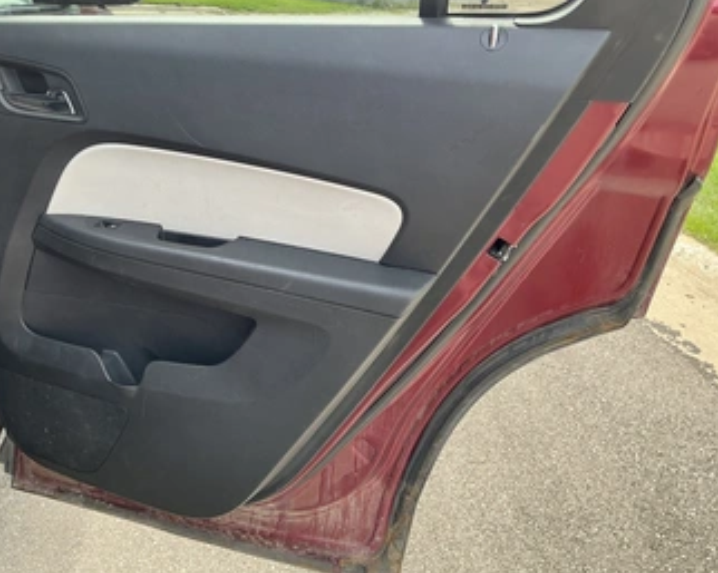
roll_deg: -4.0
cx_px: 294
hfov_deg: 52.6
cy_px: 279
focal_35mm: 34
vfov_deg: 43.3
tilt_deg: -22.3
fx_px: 722
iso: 25
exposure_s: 1/166
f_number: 1.8
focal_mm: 3
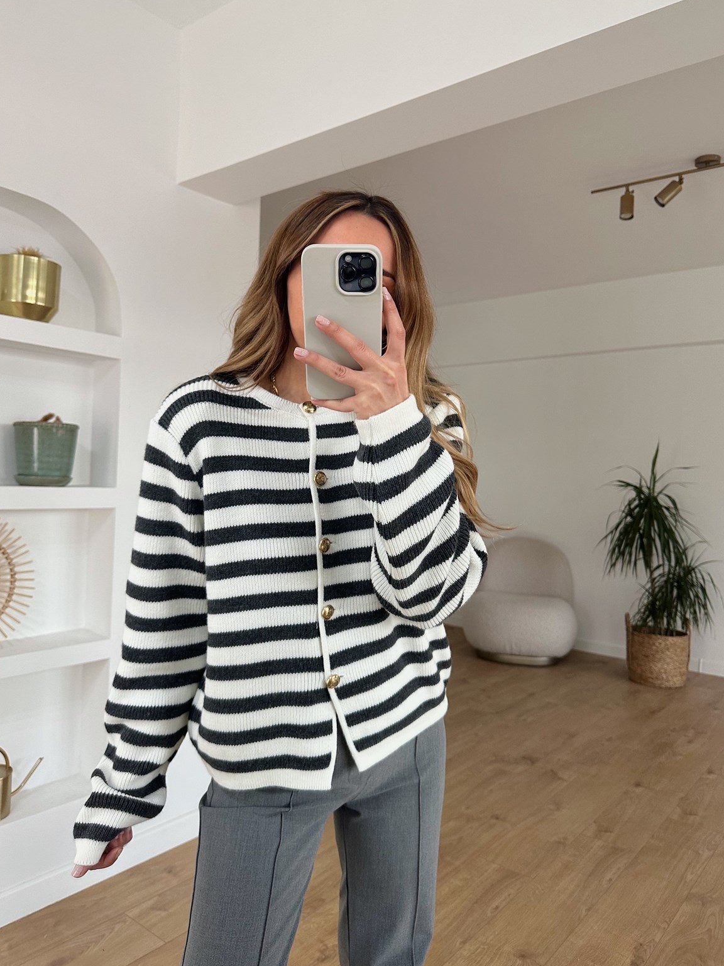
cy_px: 465
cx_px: 362
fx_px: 697
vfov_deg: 69.4
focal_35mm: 25
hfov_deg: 54.9
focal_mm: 6.86
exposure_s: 1/50
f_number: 1.78
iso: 200
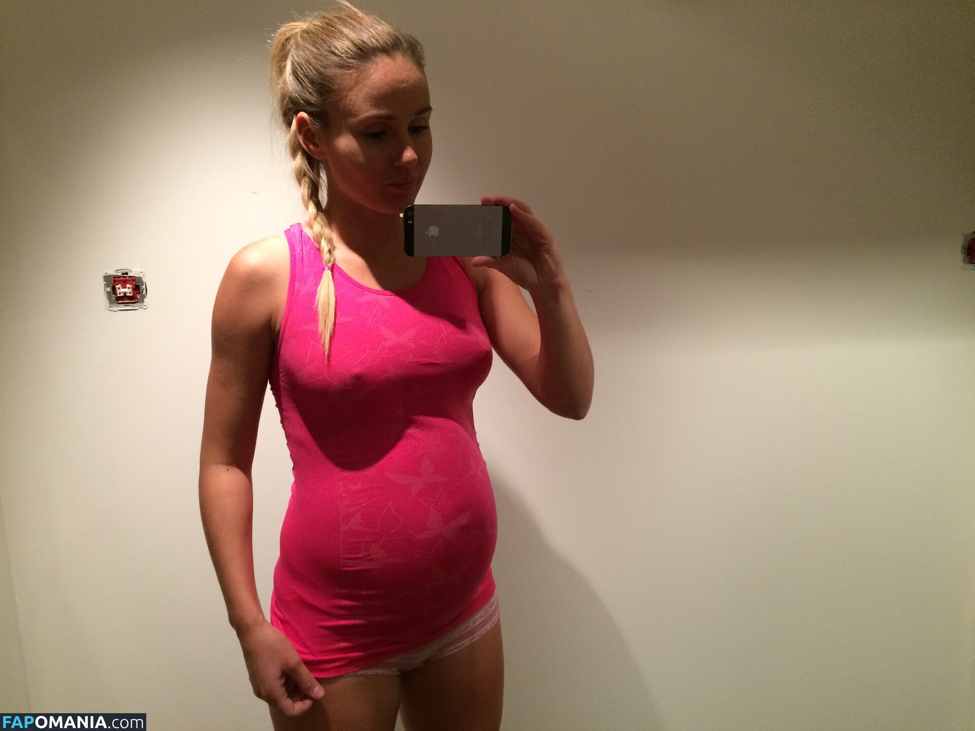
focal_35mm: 29
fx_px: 817
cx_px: 488
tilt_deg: -10.7
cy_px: 366
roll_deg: +2.6
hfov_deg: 61.7
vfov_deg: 48.2
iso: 250
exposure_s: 1/33
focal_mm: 4.15
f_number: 2.2
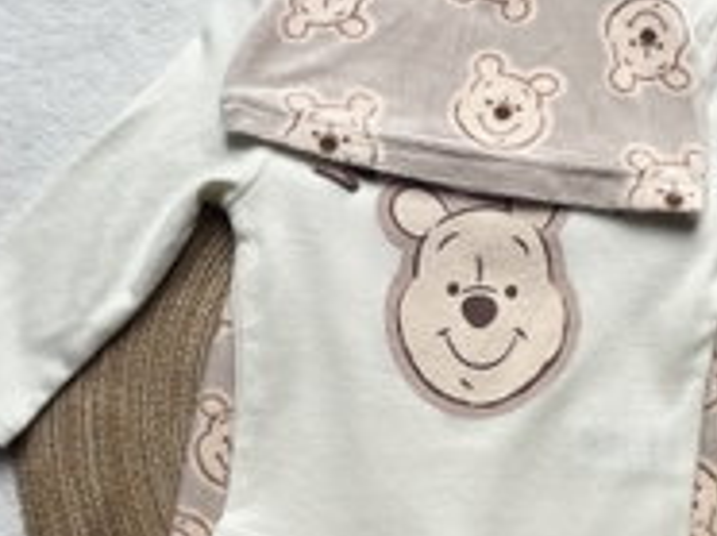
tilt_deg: -88.6
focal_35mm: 56
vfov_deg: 25.7
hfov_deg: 34.2
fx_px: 1158
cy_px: 405
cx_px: 443
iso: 32
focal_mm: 5.1
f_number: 1.6
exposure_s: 1/130
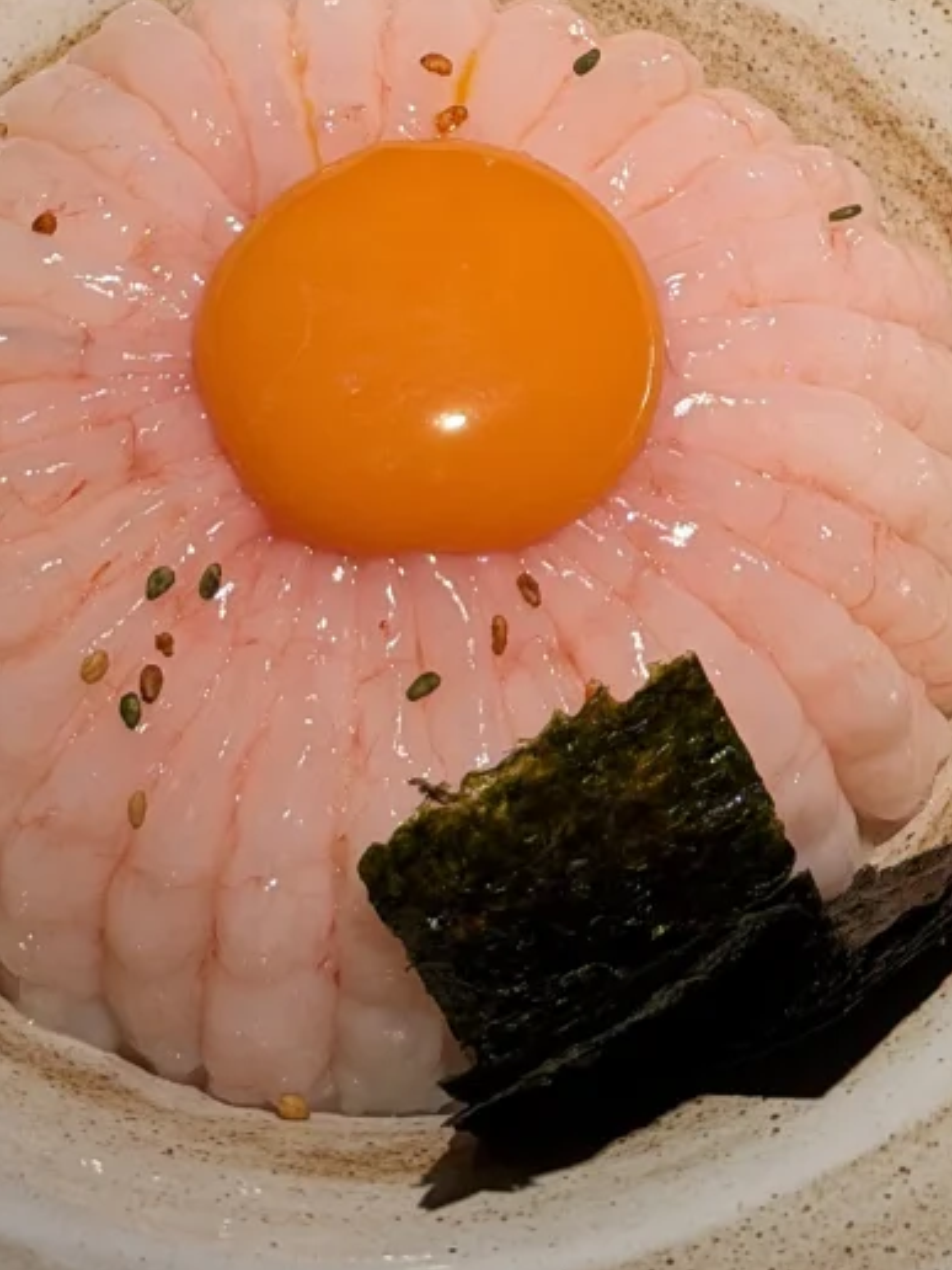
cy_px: -162
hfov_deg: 11.1
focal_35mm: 134
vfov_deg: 14.4
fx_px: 4914
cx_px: 391
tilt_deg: -58.9
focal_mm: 6.76
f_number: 1.78
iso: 80
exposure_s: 1/570
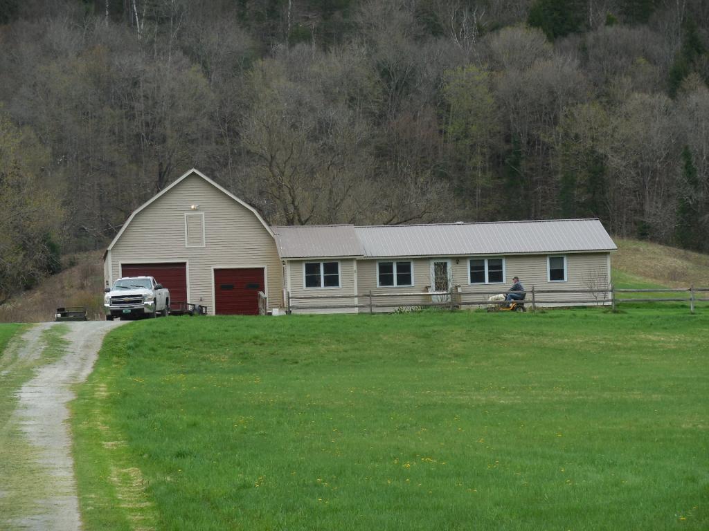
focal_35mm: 145
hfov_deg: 13.6
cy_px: 266
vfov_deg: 10.2
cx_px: 354
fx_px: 2970
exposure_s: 1/160
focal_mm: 25.8
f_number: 5.1
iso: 125
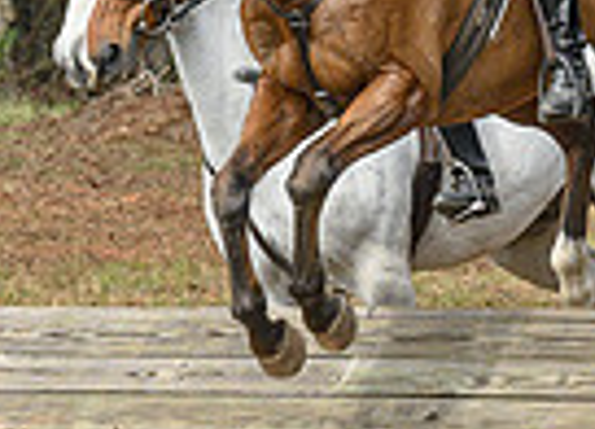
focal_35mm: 600
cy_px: 16
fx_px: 10169
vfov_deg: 2.4
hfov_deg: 3.4
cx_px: 333
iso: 400
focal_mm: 95
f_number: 6.3
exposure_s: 1/500
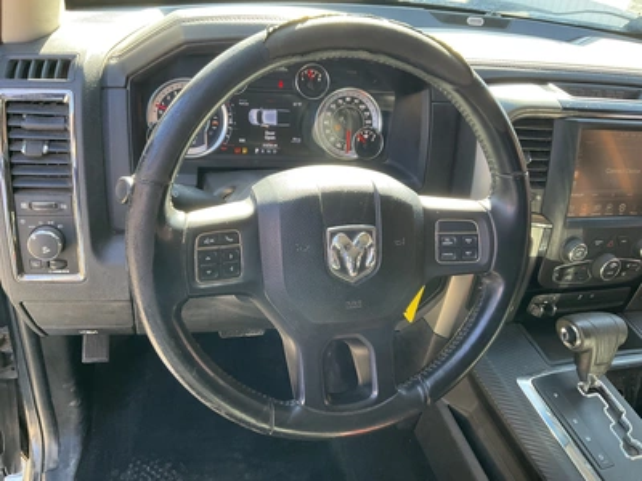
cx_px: 321
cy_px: 240
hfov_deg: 61.7
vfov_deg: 48.2
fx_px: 538
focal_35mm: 29
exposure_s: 1/77
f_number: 1.8
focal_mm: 3
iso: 64
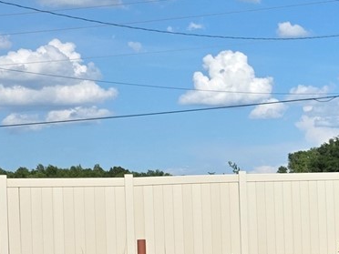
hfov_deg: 17.0
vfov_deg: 14.8
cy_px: 209
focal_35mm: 99
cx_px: 575
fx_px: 970
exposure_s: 1/7626
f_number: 1.7
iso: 80
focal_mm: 6.3
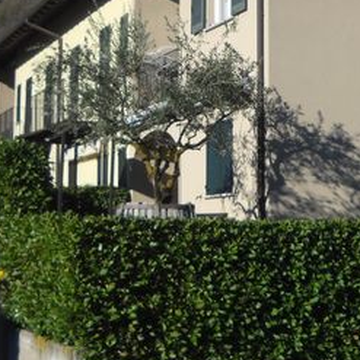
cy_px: 74
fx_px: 1035
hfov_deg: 19.6
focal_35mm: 88
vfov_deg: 19.5
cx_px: 278
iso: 64
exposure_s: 1/353
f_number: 5.5
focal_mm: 6.72
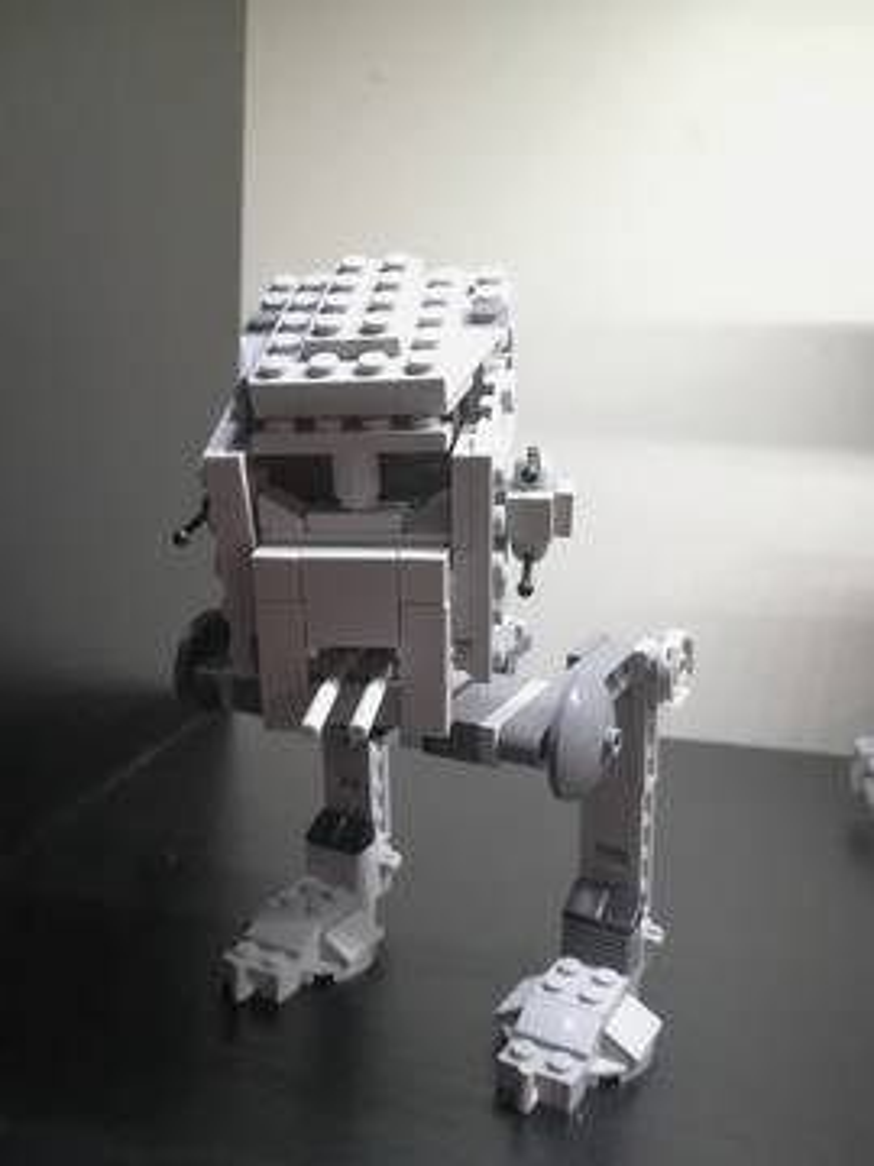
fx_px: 1010
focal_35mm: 30
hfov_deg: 46.8
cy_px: 583
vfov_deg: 60.0
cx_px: 437
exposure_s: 1/25
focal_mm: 3.83
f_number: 2.2
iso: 500
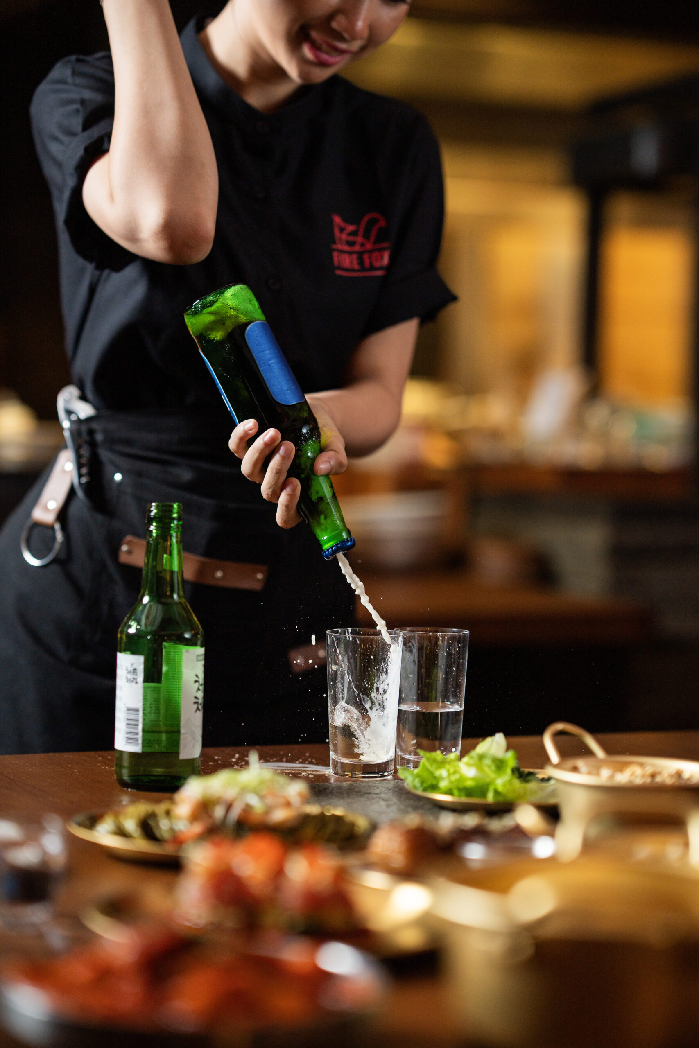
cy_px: 524
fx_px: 2475
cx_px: 350
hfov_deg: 16.1
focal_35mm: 85
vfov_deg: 23.9
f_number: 2
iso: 250
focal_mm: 85
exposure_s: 1/160
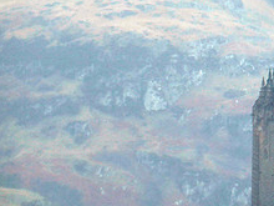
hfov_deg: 1.8
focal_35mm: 1120
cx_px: 284
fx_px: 8865
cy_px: 128
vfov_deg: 1.3
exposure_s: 1/400
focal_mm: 68.9
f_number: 5.9
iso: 100
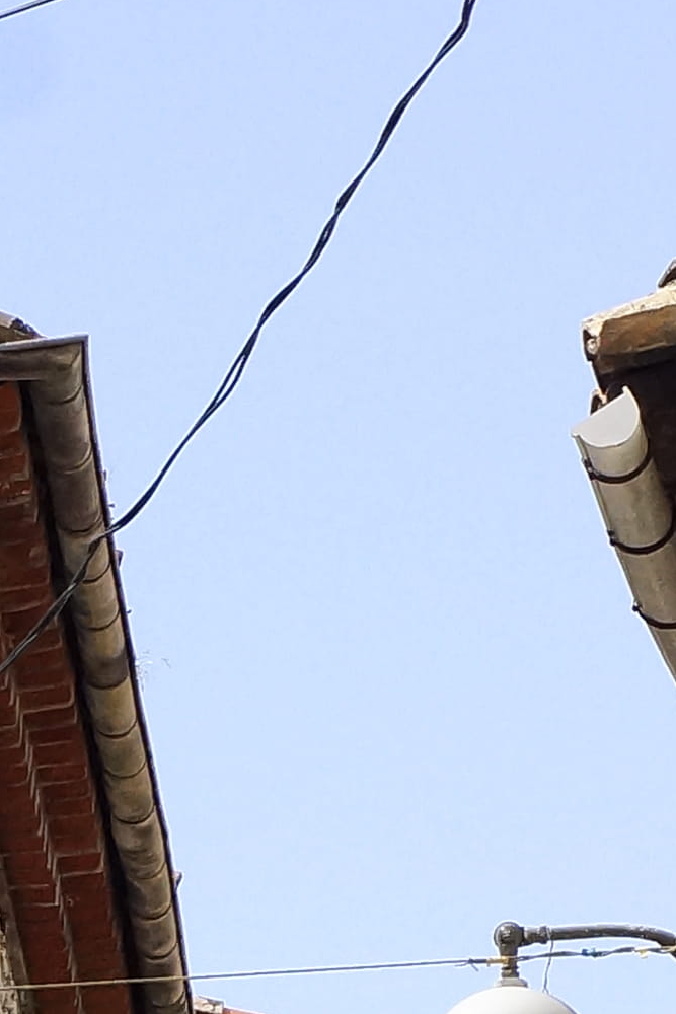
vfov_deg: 4.5
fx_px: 12670
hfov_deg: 3.0
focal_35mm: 450
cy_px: 1868
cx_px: -1152
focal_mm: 50
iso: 800
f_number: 8
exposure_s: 1/1250
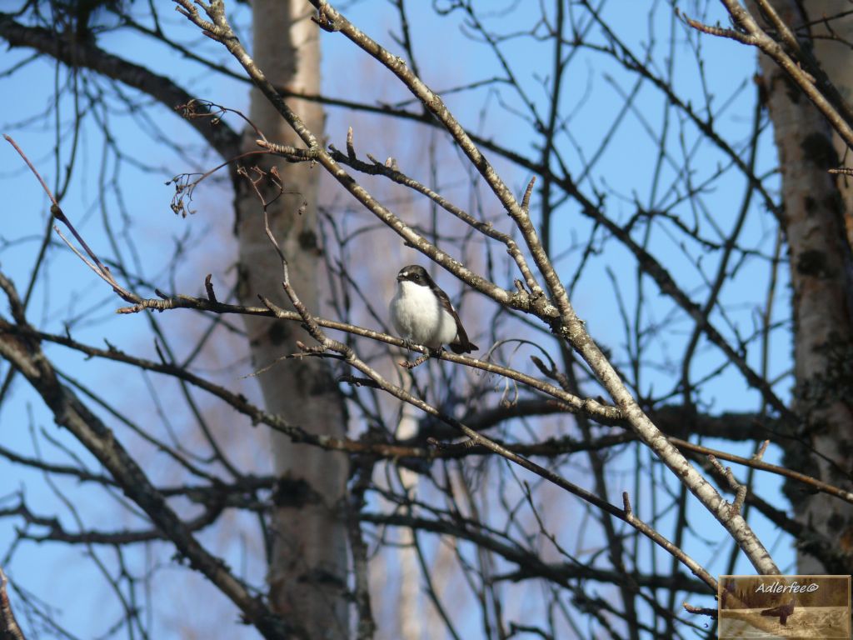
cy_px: 320
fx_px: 10350
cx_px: 426
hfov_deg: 4.7
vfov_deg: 3.5
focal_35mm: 420
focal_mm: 88.8
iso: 100
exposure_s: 1/320
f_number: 5.6
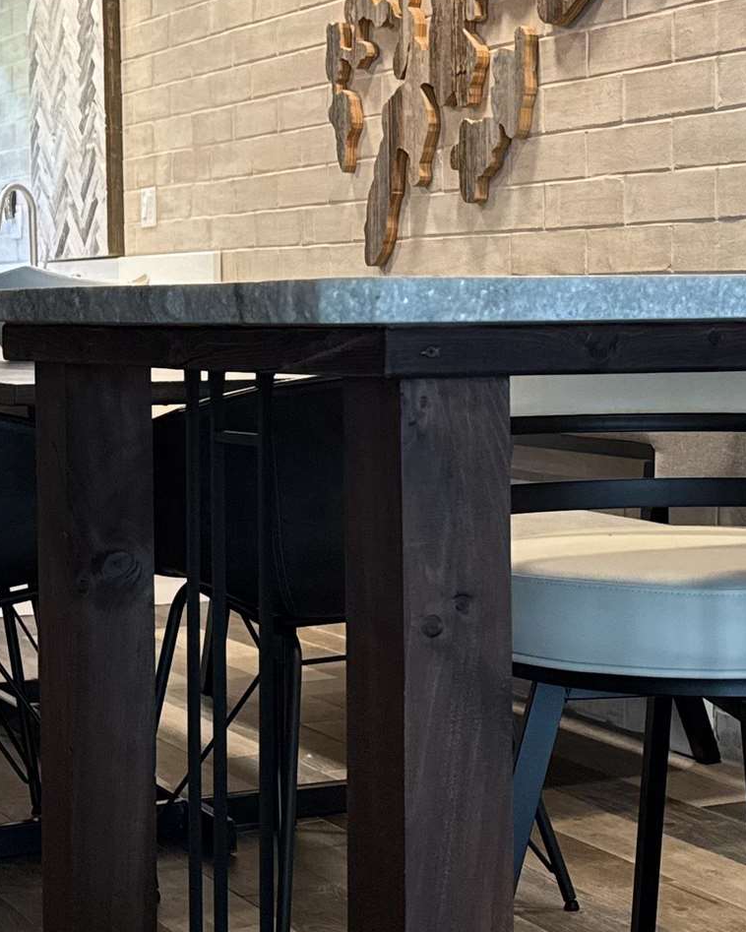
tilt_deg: -2.7
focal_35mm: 76
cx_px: 404
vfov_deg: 25.0
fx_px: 2097
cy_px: 381
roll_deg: -0.3
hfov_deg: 20.2
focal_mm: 6.76
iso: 200
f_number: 1.78
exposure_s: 1/120
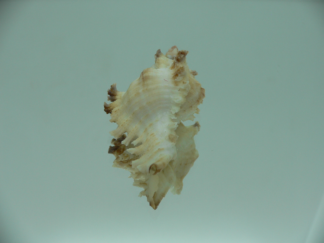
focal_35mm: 35
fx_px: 328
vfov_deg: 40.7
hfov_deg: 52.6
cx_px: 162
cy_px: 122
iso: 80
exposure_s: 1/80
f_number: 2.8
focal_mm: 4.6
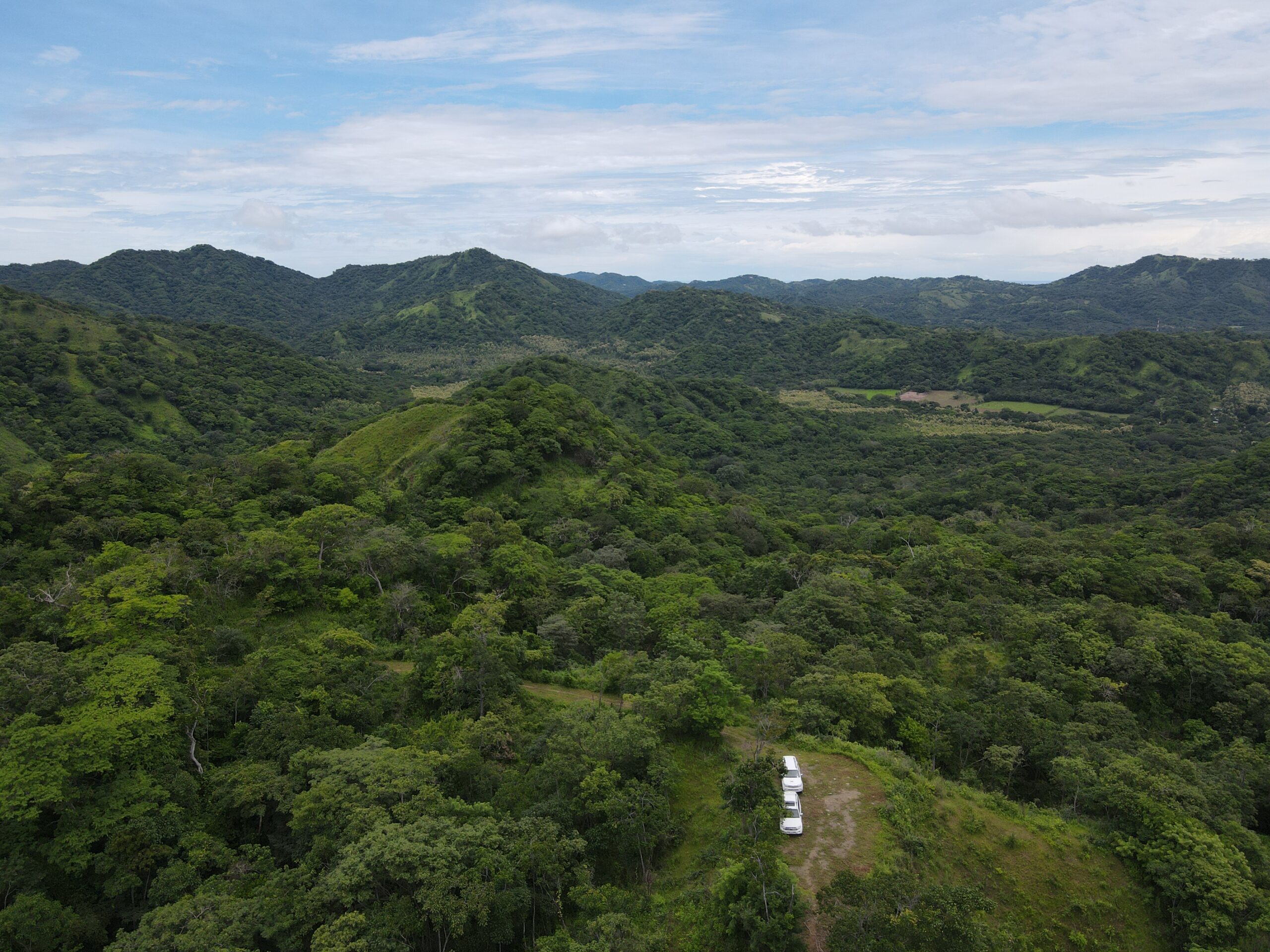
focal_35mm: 24
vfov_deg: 56.8
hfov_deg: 71.6
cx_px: 635
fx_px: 881
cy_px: 476
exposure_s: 1/640
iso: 100
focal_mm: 4.5
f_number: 2.8
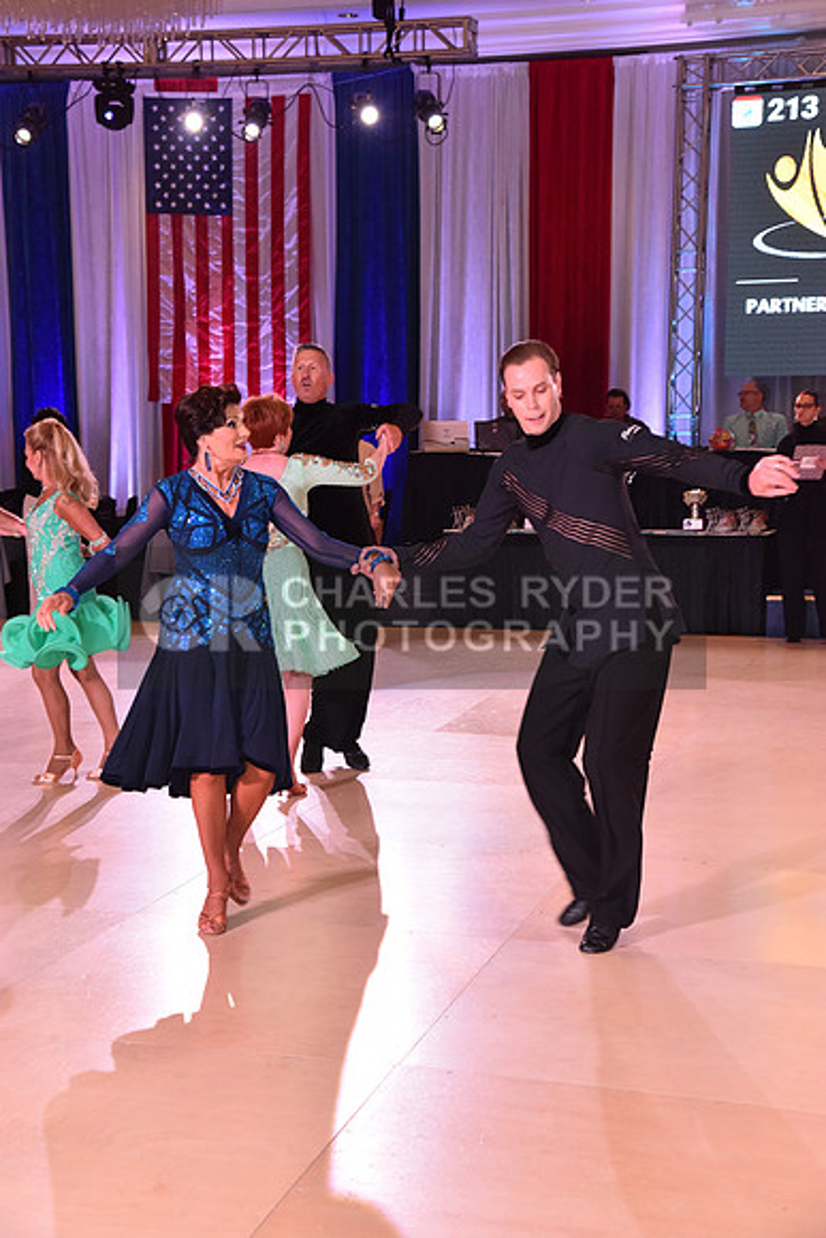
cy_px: 619
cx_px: 413
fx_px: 2132
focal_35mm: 62
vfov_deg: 32.4
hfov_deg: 21.9
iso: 2500
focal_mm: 62
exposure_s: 1/250
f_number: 6.3
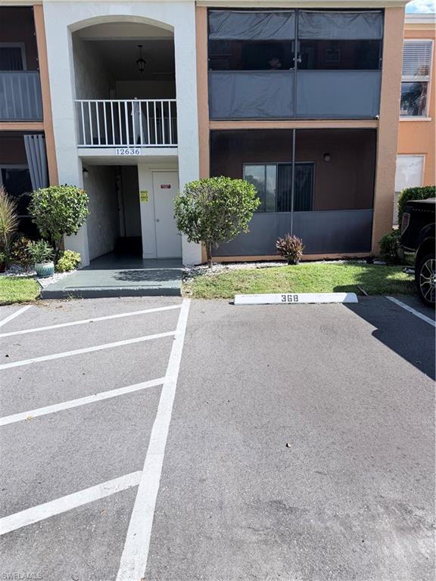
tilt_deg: -11.0
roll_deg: +1.5
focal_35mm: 24
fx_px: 403
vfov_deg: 71.6
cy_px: 290
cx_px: 218
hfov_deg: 56.8
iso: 80
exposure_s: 1/3425
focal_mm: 6.76
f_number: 1.78
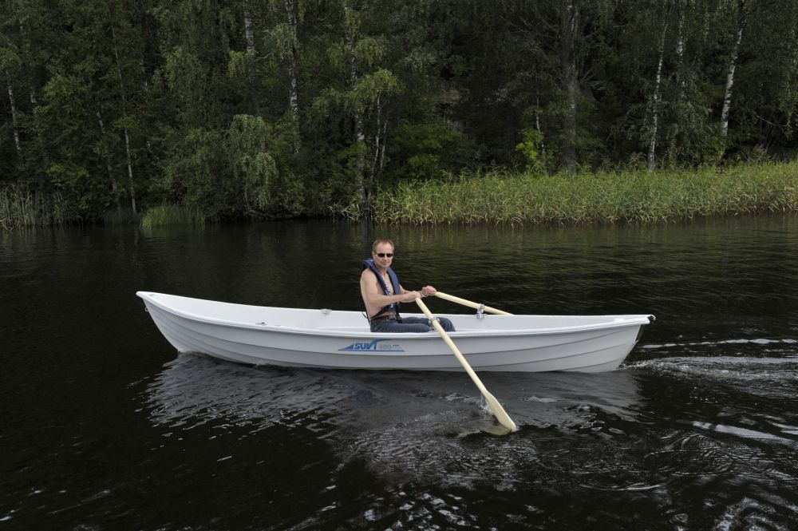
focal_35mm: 48
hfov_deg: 41.1
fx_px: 1063
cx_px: 399
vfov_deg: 28.0
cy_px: 266
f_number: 8
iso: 640
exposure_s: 1/1250
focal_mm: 48
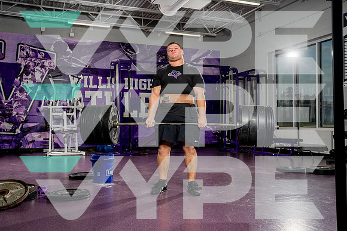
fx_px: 341
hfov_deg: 54.0
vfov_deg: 37.5
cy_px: 116
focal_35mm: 35
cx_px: 174
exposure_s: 1/250
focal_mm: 35
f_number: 8
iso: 100
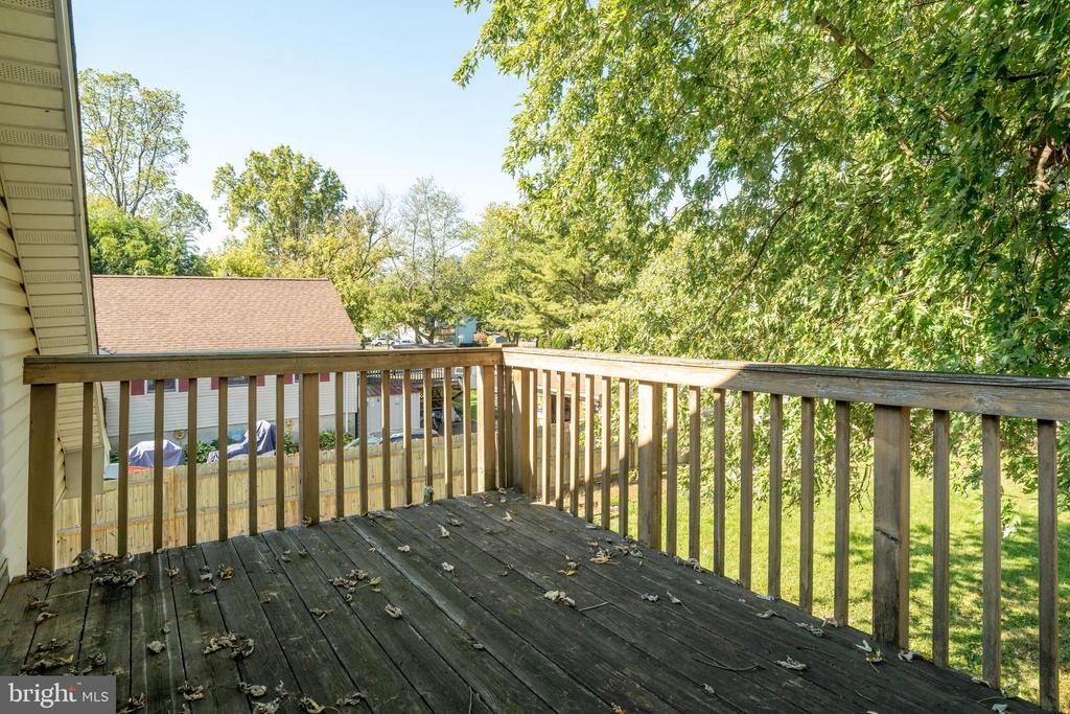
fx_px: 505
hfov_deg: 93.3
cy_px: 357
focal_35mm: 17
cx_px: 535
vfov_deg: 70.5
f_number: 8
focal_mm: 17
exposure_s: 1/80
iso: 400
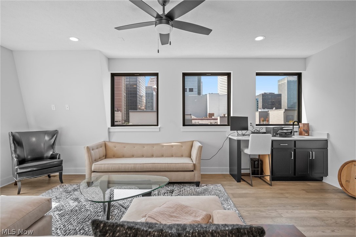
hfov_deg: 91.7
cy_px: 118
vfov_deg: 68.7
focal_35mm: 18
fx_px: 173
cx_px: 178
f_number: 8
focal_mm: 17.5
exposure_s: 1/40
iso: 400
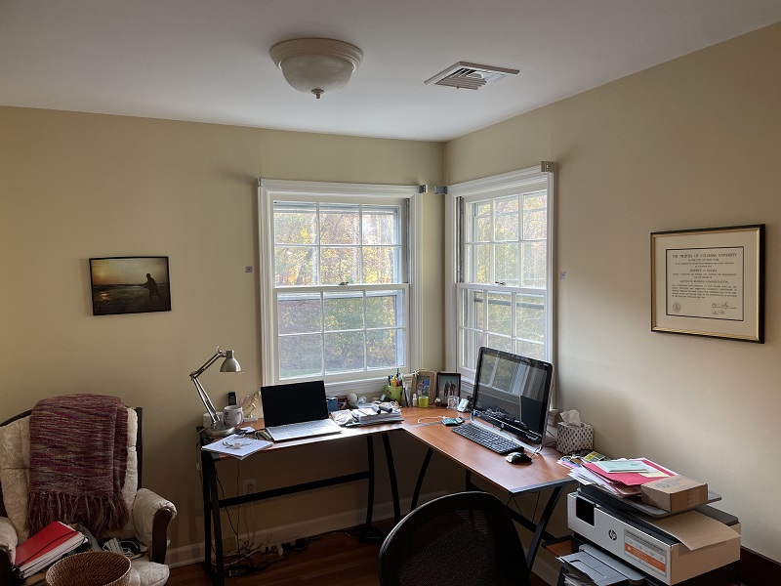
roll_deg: +0.9
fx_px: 587
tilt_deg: -4.5
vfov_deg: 53.1
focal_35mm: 26
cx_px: 390
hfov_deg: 67.3
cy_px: 293
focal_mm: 4.2
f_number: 1.6
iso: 125
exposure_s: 1/120
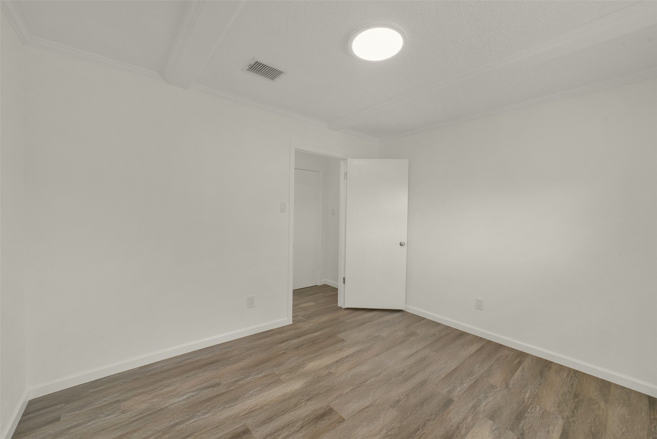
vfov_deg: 81.2
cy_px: 220
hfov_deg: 104.2
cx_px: 328
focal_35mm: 14
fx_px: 256
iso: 500
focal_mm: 14
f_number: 11
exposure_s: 1/13
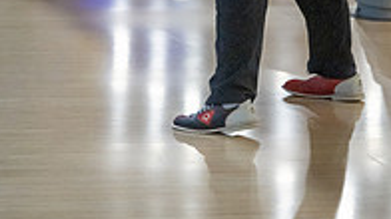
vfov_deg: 4.3
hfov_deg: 7.8
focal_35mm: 276
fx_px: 2860
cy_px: -199
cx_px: 203
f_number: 3.5
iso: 4000
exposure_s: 1/800
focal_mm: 115
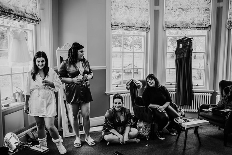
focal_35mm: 35
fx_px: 225
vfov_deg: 37.8
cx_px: 116
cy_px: 78
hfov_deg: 54.5
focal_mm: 35
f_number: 1.8
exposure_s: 1/40
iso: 125
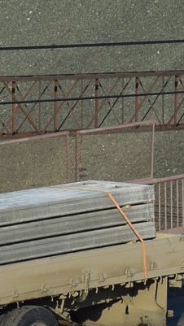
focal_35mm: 259
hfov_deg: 4.6
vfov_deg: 8.3
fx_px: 2239
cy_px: 218
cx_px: -221
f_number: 7.1
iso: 200
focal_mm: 55
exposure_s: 1/1000
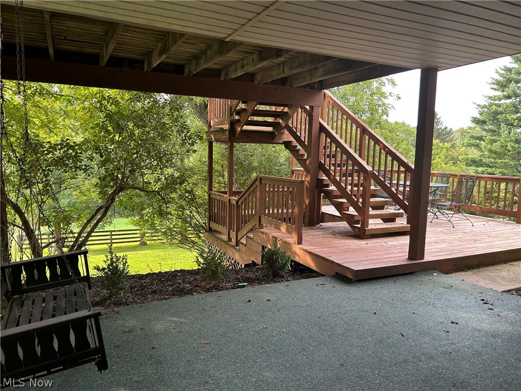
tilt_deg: -4.0
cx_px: 260
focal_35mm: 26
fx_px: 391
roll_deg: -0.8
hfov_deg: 67.3
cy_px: 196
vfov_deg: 53.1
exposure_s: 1/121
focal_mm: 5.7
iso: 80
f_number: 1.5
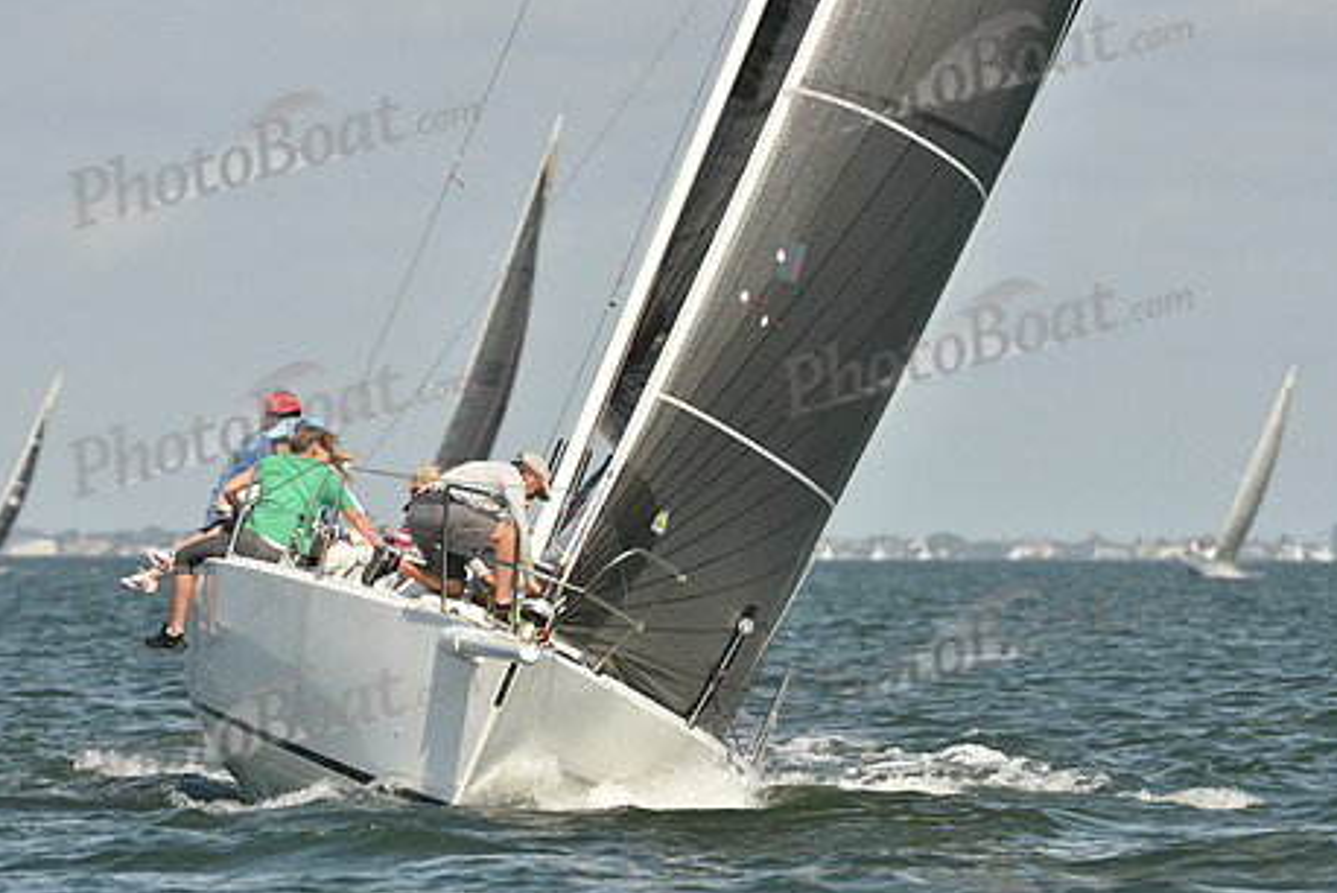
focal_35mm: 506
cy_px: 533
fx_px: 18803
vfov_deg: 2.7
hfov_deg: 4.1
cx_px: 633
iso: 400
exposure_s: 1/1250
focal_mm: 400
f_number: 9
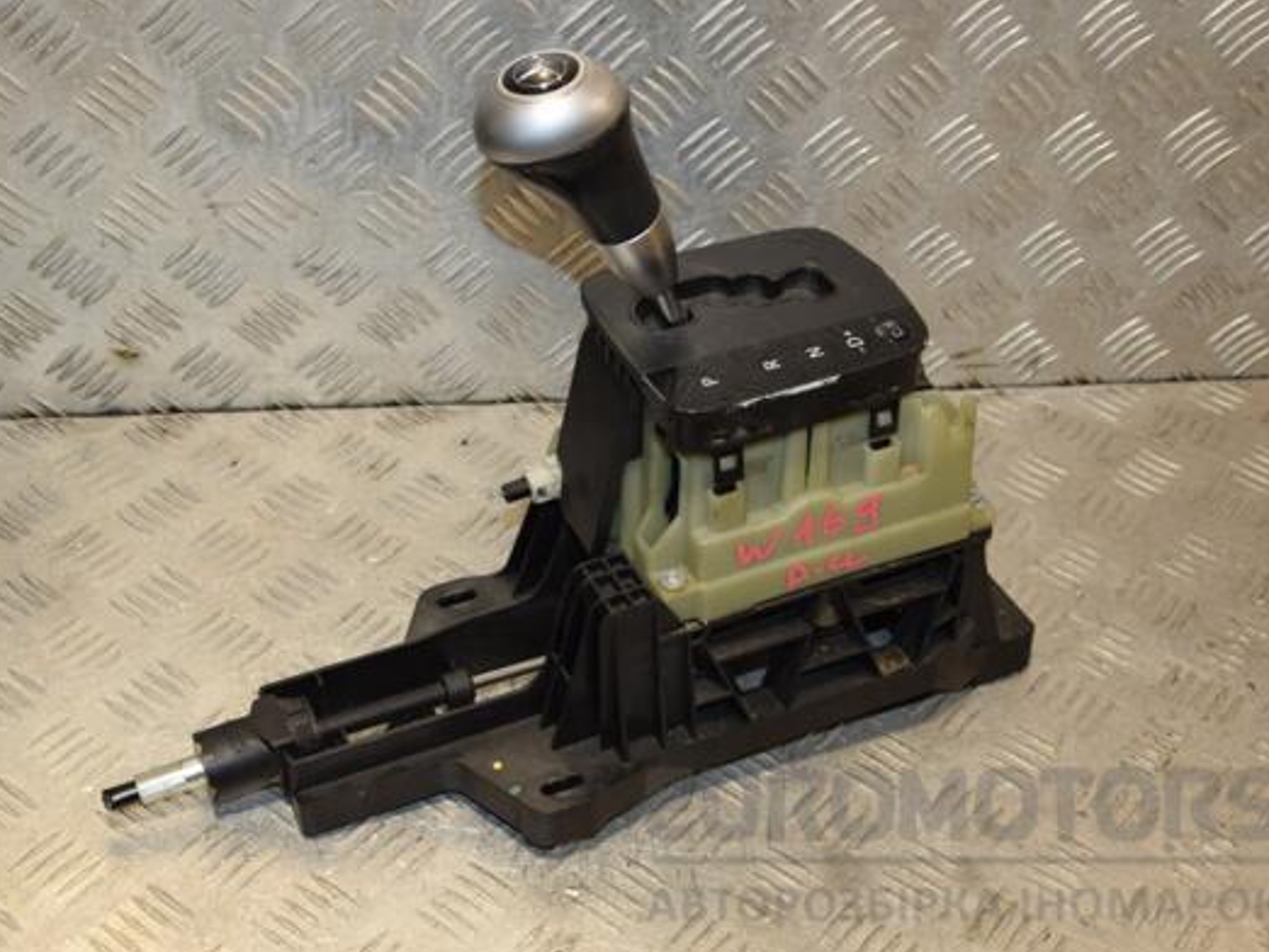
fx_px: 1944
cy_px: 481
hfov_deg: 36.1
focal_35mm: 53
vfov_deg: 27.5
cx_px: 600
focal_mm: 32
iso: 800
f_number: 5.6
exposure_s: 1/200
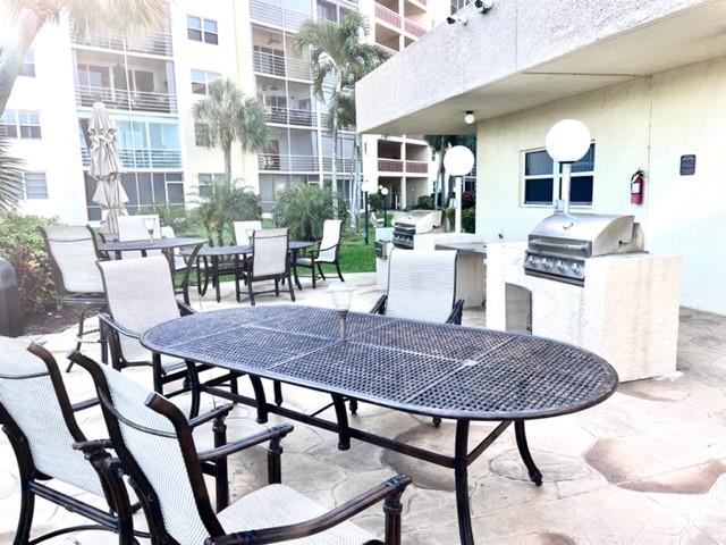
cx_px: 363
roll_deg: +2.7
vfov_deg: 53.1
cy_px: 272
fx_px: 545
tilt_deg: -9.4
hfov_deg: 67.3
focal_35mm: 26
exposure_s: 1/563
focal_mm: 5.1
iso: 50
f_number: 1.6
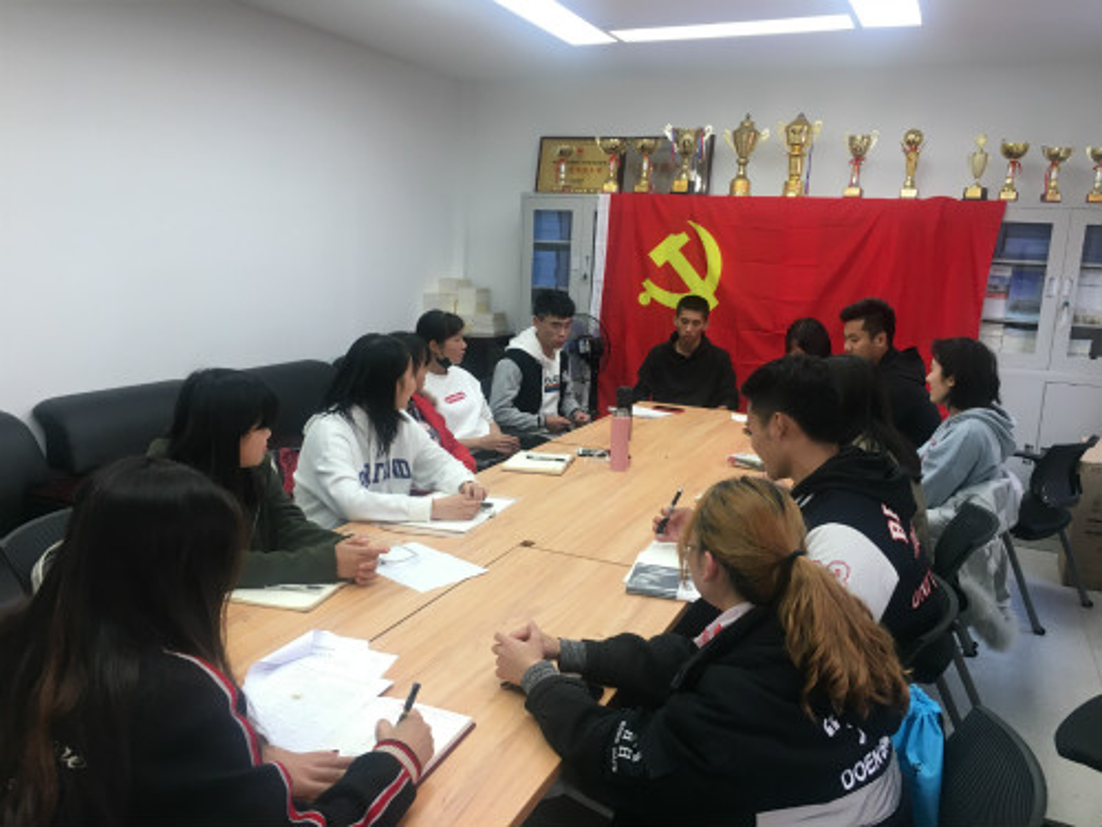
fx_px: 923
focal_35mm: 29
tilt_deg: -11.4
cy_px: 414
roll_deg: -2.2
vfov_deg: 48.2
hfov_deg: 61.7
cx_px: 551
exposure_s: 1/33
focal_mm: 4.15
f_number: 2.2
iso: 32
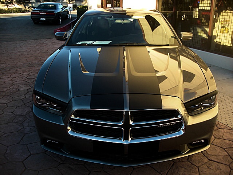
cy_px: 88
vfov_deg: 39.7
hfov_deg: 51.4
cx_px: 116
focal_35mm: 36
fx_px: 242
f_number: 2.8
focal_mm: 6.3
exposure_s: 1/125
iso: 50
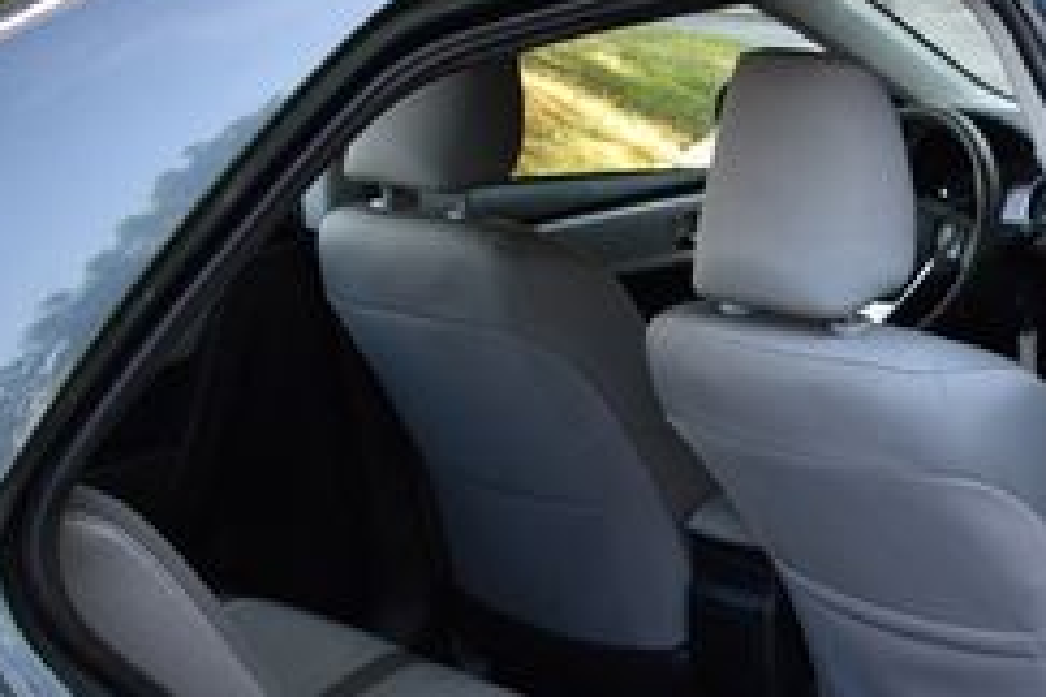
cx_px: 1222
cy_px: 652
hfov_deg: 25.8
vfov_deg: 18.8
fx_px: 2063
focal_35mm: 71
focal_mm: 18
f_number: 3.5
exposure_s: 1/250
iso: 500
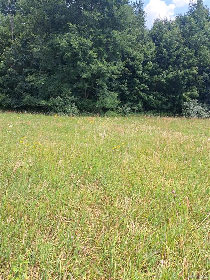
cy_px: 140
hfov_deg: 56.8
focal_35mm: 24
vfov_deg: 71.6
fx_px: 194
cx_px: 105
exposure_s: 1/601
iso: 50
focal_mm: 5.23
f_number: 1.8
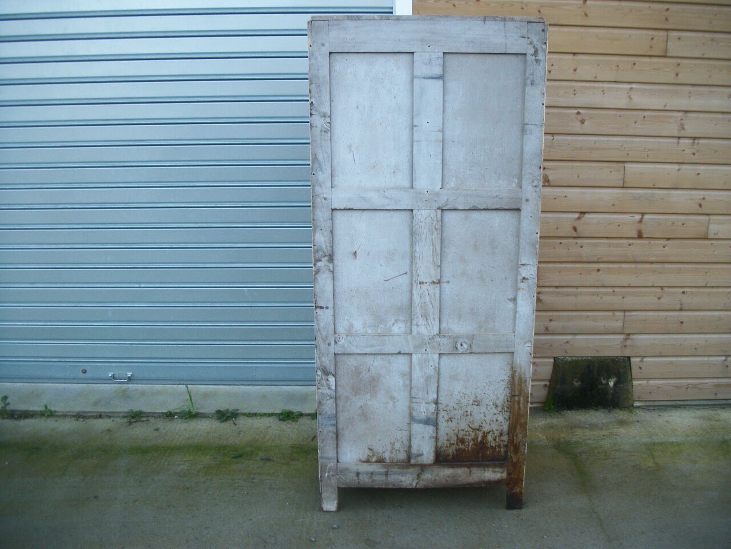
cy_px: 274
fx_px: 676
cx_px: 366
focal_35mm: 32
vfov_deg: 44.2
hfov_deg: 56.8
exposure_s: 1/40
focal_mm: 5.7
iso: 80
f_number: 2.9
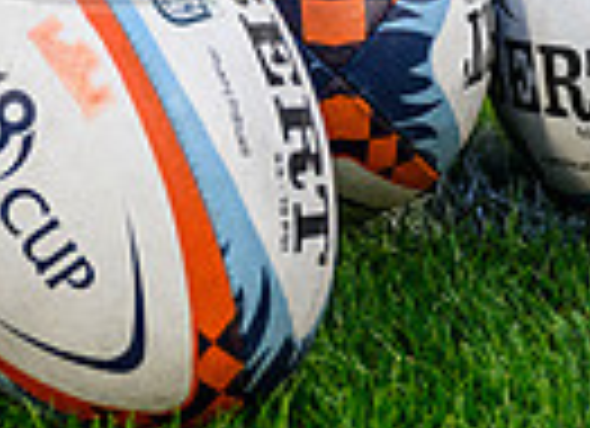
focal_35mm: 194
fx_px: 3268
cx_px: 2
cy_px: -454
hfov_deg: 10.2
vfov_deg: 7.2
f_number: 3.5
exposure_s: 1/500
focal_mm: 40
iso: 500
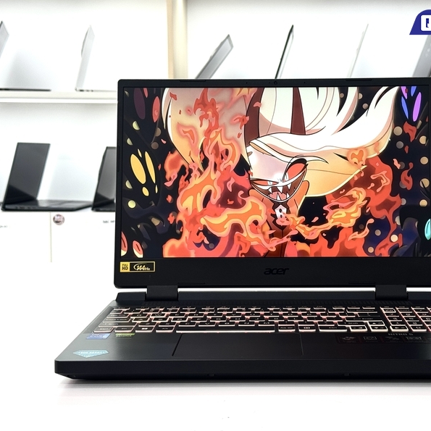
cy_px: 214
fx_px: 803
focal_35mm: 57
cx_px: 271
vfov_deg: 30.0
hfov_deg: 29.9
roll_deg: +1.0
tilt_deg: -4.6
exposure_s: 1/152
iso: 80
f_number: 1.78
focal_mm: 6.76
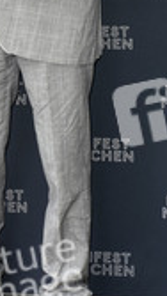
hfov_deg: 8.1
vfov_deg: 14.2
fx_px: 1180
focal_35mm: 150
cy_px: 16
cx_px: 43
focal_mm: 40
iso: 200
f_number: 6.3
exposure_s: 1/60
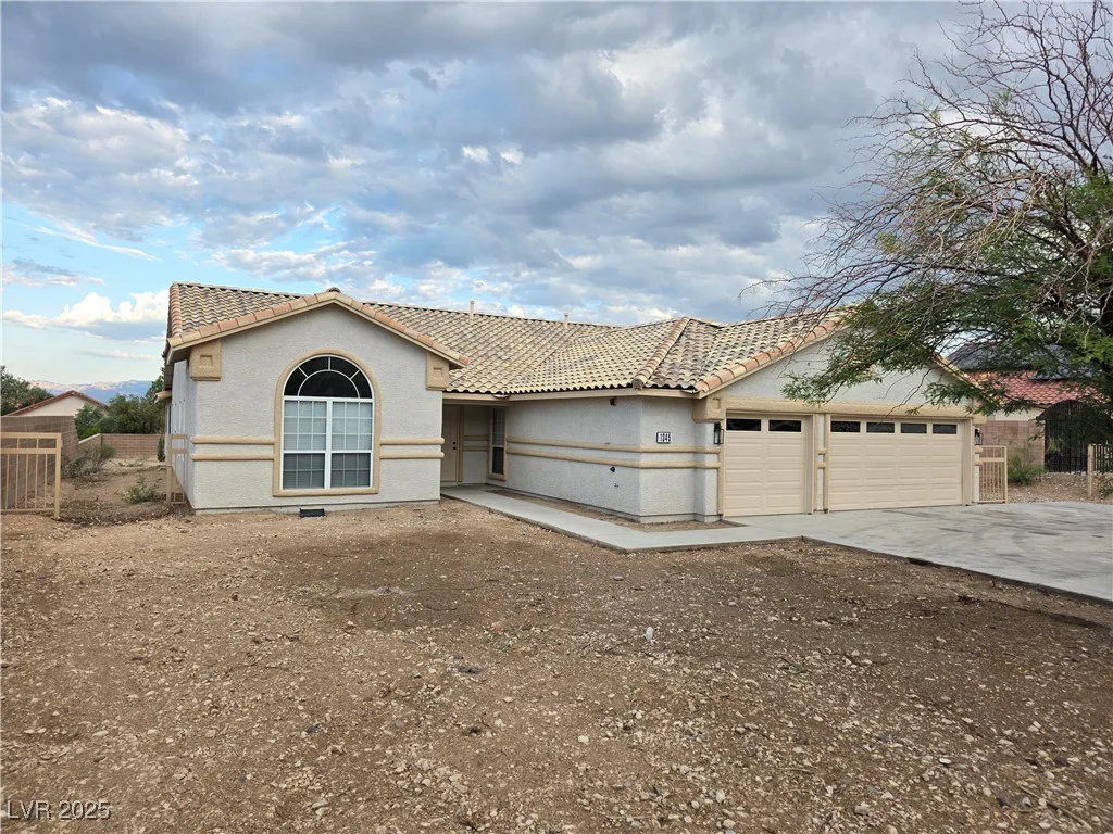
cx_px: 556
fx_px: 740
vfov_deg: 58.9
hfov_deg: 73.9
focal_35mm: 23
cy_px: 417
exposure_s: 1/359
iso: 32
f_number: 1.7
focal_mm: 6.3
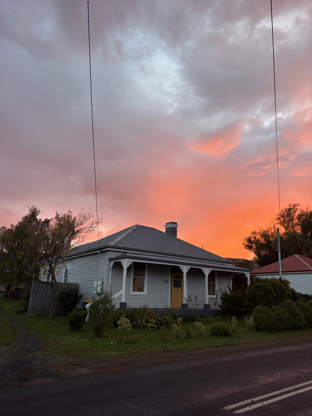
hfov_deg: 53.1
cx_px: 156
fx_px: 312
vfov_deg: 67.3
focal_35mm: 26
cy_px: 208
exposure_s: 1/122
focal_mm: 5.96
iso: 125
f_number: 1.6
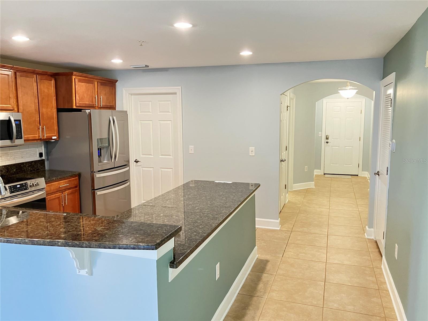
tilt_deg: -6.9
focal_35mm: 28
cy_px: 160
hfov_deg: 63.4
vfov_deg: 49.7
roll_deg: +0.1
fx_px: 346
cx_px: 214
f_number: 1.8
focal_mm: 3.99
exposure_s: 1/40
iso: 250
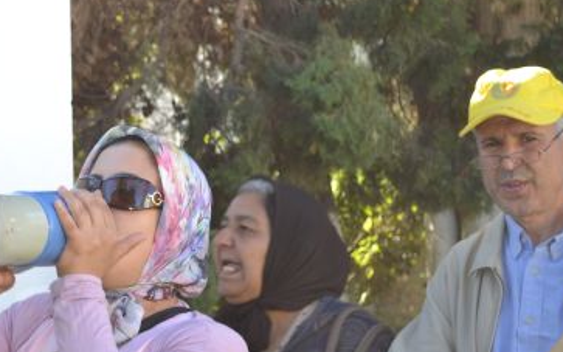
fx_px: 1734
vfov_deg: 11.6
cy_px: 261
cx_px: 104
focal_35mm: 113
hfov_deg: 18.3
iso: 140
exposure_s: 1/125
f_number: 5.3
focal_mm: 42
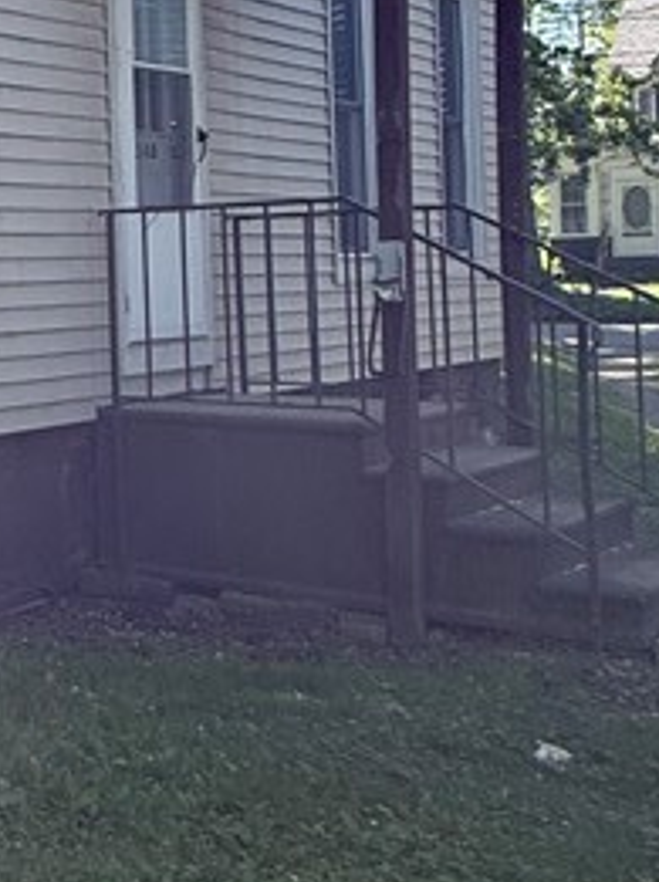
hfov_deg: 19.8
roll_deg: +0.8
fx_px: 1400
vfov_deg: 34.6
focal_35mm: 55
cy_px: 284
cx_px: -514
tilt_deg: +0.4
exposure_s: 1/413
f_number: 2.2
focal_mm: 2.22
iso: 50
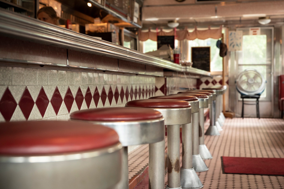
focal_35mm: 58
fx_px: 460
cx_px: 149
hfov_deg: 34.3
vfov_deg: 23.2
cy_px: 91
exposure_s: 1/160
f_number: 3.5
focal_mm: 55
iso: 500
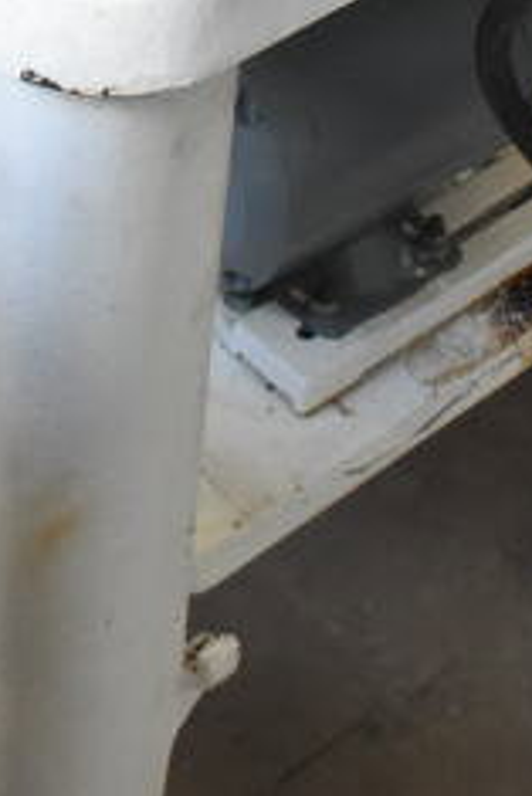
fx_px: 2964
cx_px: 200
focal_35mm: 134
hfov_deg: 10.2
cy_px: -488
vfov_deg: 14.1
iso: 1600
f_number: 6.3
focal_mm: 23
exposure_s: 1/160
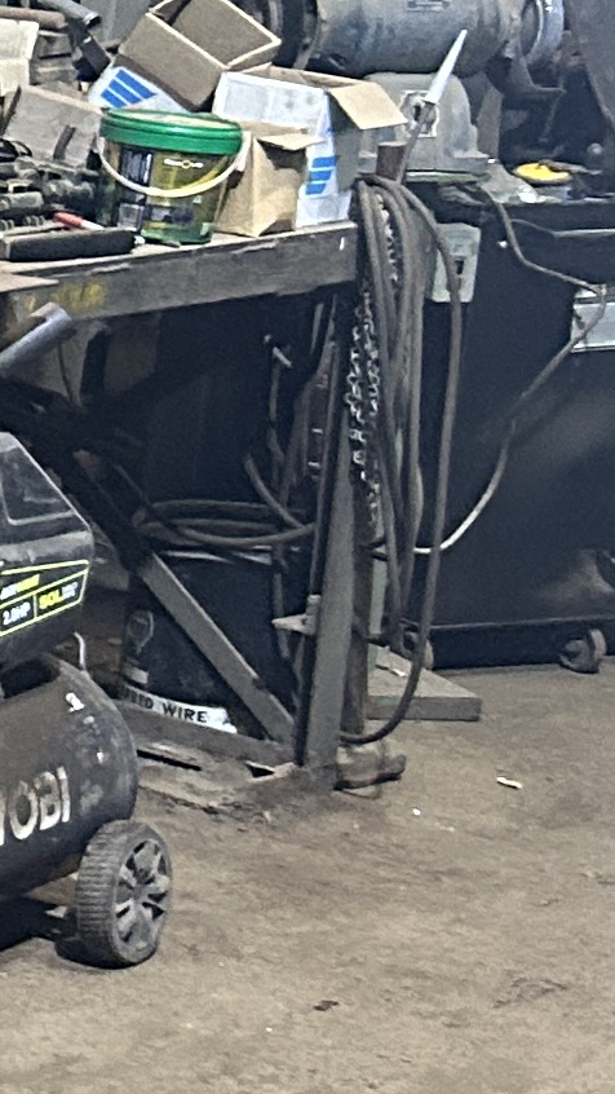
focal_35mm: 135
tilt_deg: -11.8
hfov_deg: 6.8
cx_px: -1902
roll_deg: -0.9
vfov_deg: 15.9
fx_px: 3913
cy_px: 366
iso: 400
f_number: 1.5
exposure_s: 1/33
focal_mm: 5.7
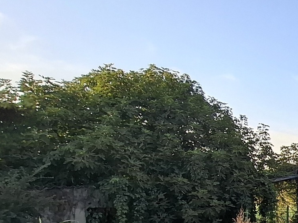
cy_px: 219
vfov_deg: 30.1
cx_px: 418
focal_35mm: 45
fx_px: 387
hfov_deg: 30.0
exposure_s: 1/316
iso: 40
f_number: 2.2
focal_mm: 1.74
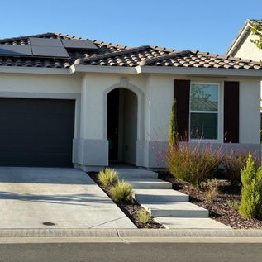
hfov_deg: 25.4
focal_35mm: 67
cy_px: 108
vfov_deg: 25.7
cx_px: 68
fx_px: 574
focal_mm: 6.76
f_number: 1.78
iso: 80
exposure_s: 1/3226
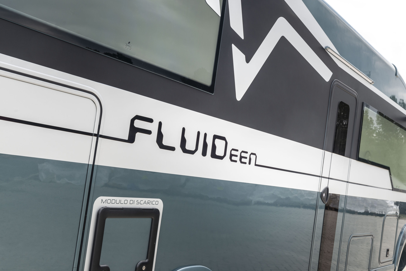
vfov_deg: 30.5
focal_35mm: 44
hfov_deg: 44.5
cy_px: 136
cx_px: 203
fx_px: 496
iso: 140
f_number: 9
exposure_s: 1/50
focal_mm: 44
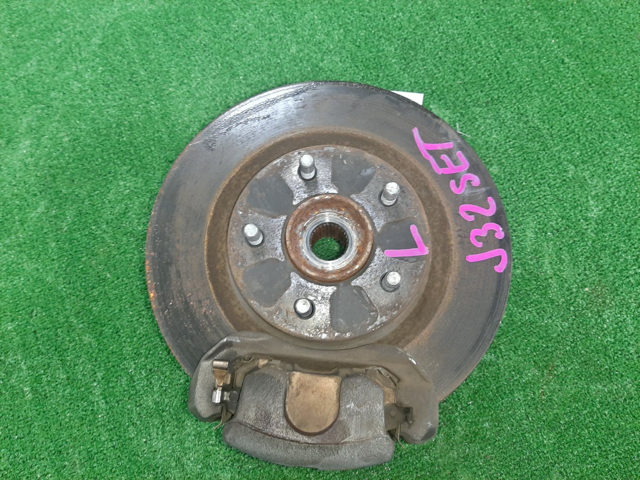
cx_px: 320
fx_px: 481
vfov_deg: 53.1
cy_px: 240
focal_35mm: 26
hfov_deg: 67.3
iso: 180
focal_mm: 3.93
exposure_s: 1/25
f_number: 1.7
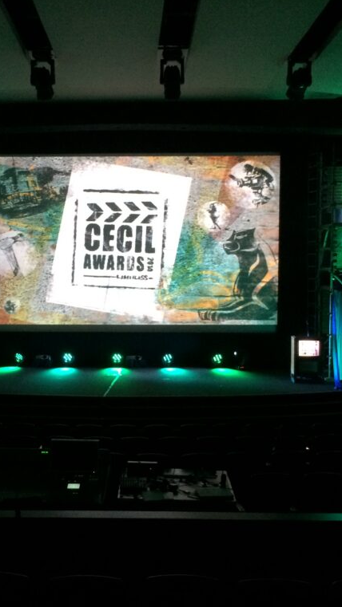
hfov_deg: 27.0
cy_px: 302
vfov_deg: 46.4
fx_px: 709
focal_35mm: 44
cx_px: 123
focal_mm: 4.12
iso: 320
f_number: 2.2
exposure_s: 1/24
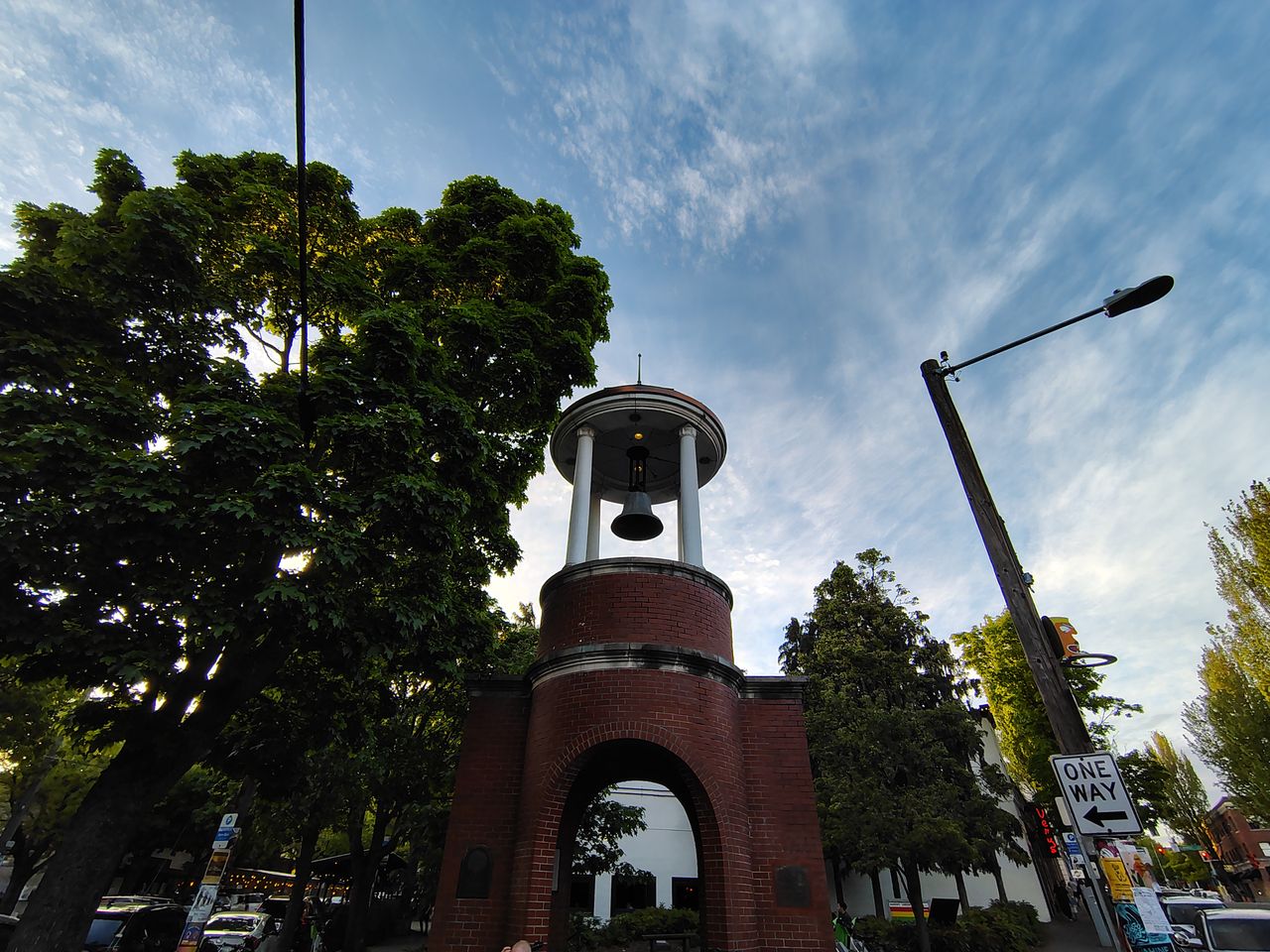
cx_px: 635
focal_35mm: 16
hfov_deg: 94.5
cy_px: 476
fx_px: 587
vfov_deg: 78.1
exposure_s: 1/147
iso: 100
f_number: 2.2
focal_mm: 2.13
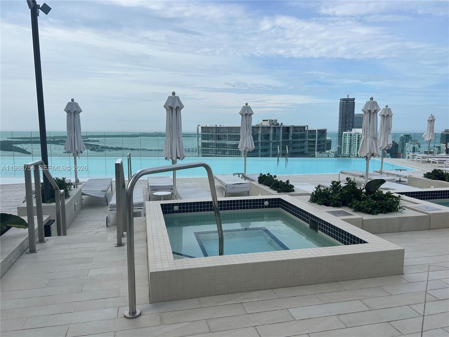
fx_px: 337
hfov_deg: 67.3
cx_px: 224
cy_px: 168
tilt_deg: -7.1
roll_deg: +0.4
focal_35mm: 26
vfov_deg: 53.1
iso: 50
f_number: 1.5
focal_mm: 5.7
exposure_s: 1/4444
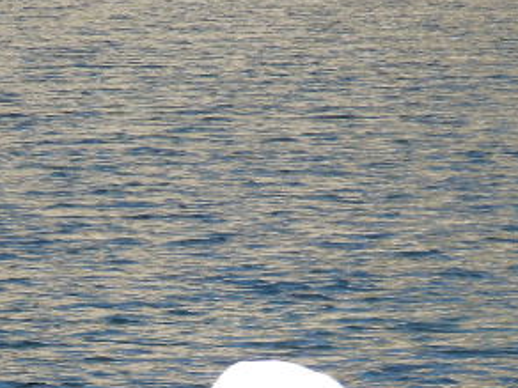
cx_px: 252
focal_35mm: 652
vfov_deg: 2.3
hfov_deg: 3.0
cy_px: 496
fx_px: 9757
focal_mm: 42.1
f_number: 5.2
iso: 347
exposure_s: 1/838
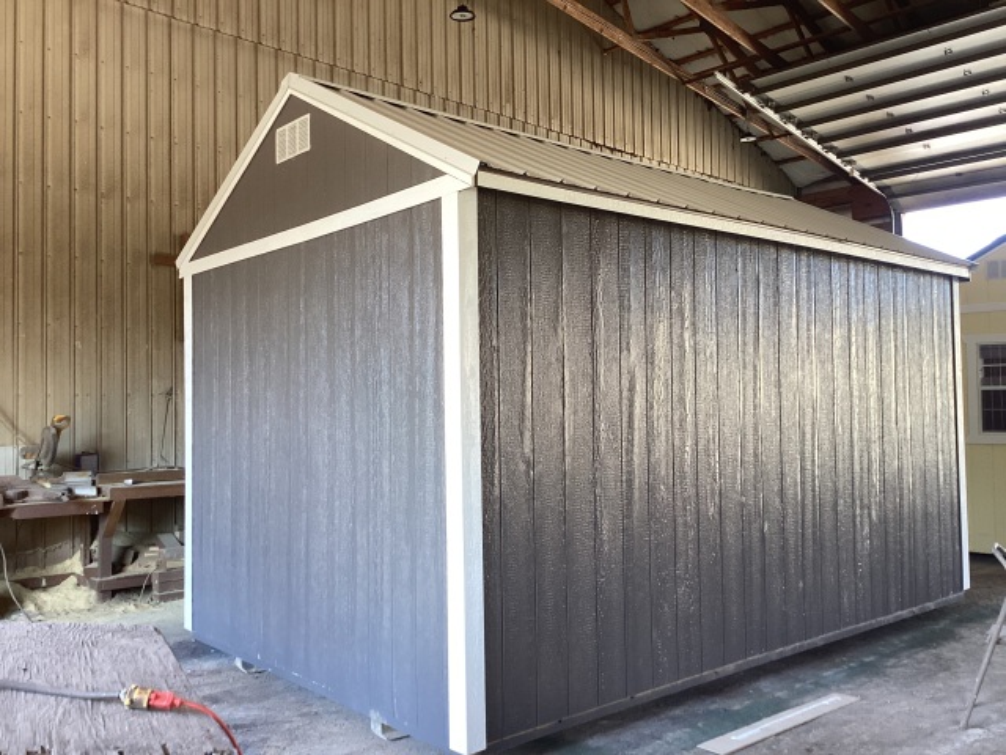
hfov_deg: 58.4
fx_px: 901
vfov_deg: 45.4
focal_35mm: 31
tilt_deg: +1.6
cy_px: 378
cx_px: 503
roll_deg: +1.6
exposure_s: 1/120
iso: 80
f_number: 2.4
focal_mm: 3.3
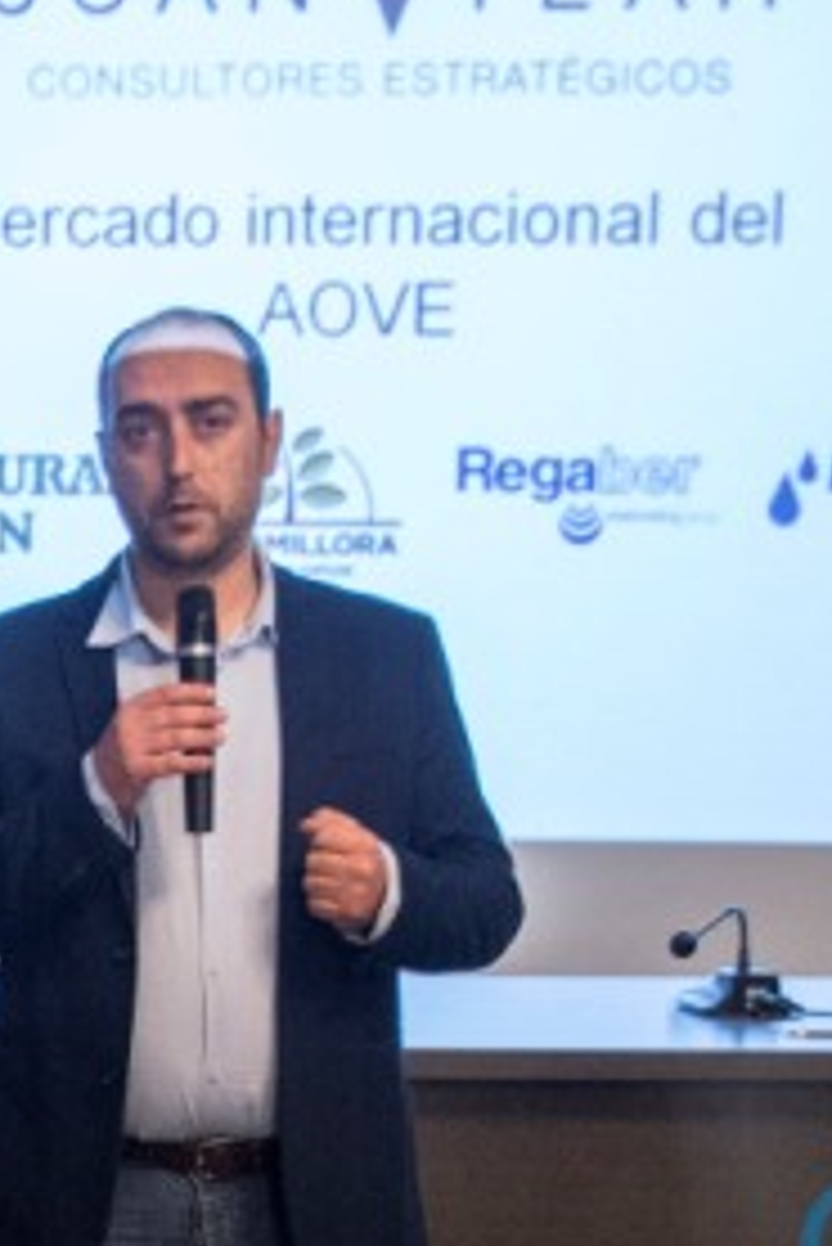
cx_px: -270
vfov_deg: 16.4
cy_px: 1289
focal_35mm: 122
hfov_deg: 11.0
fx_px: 4224
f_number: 4
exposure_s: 1/60
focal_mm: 22
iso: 1600
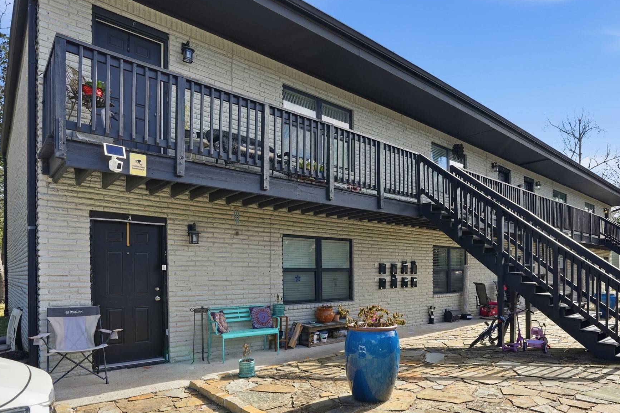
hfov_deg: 83.0
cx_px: 371
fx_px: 344
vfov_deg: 61.9
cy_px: 197
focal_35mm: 20
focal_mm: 16
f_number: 8
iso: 200
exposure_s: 1/1250
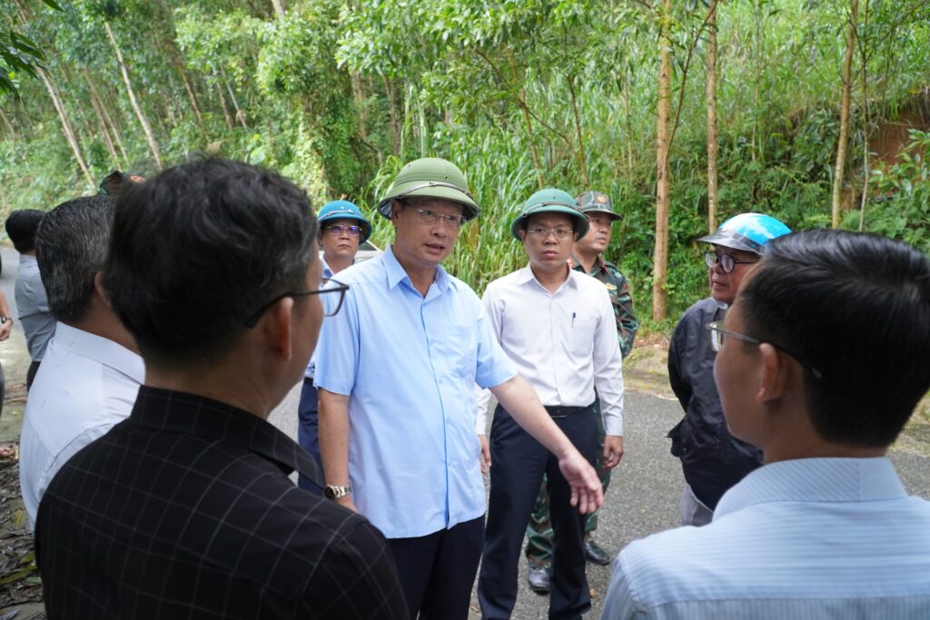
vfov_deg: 47.9
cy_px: 310
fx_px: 698
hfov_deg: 67.4
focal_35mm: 27
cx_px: 465
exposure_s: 1/160
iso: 800
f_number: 4
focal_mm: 18
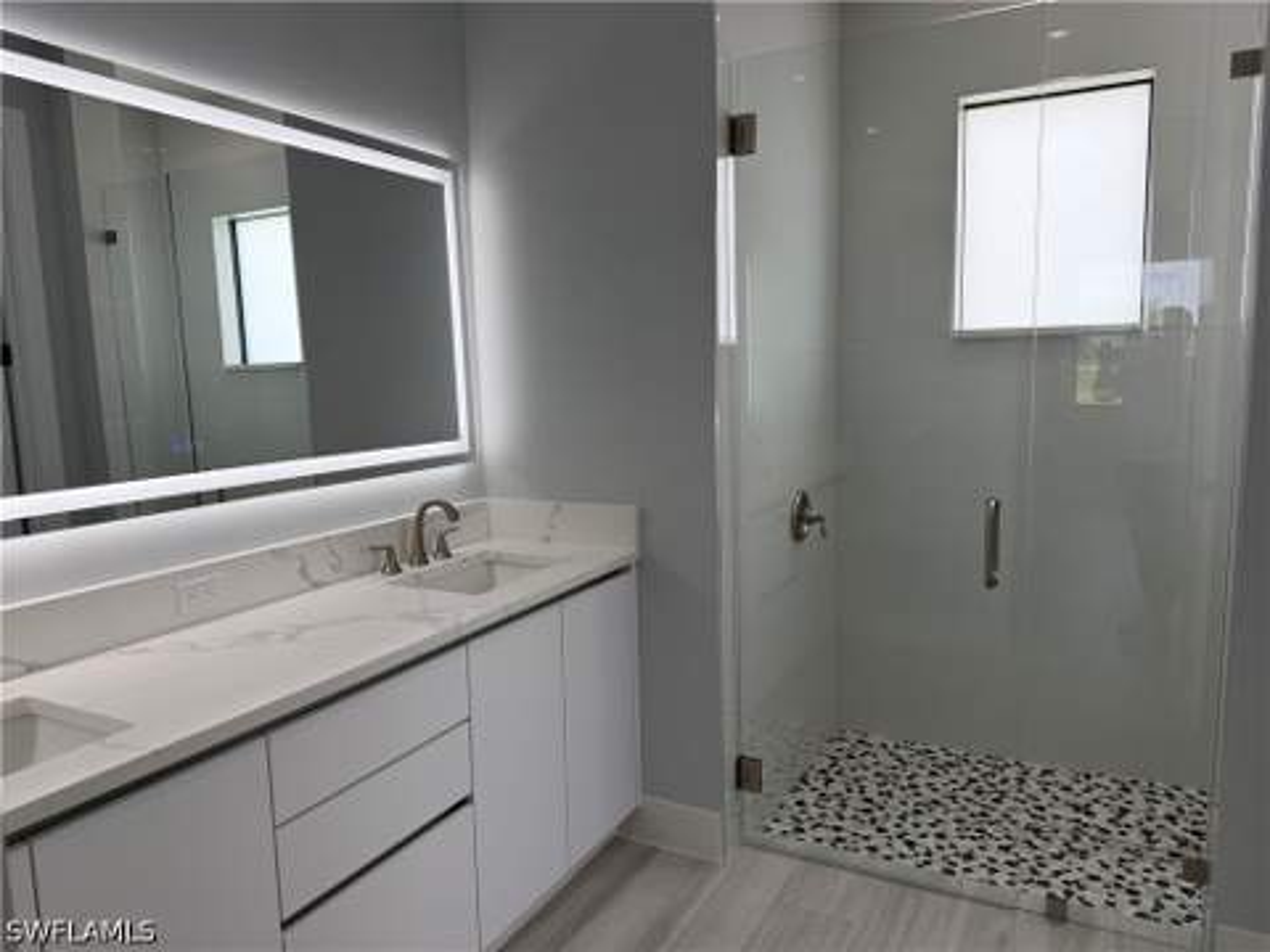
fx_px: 881
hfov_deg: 71.6
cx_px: 635
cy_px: 476
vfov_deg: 56.8
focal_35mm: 24
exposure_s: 1/473
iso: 100
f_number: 1.78
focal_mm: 6.76
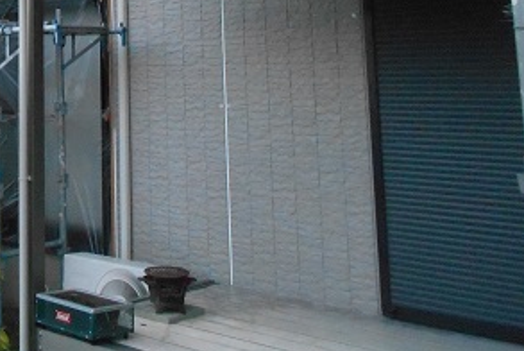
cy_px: -57
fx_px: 860
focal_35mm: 59
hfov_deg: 31.5
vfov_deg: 21.6
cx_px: 7
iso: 800
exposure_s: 1/100
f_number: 3.4
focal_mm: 4.7
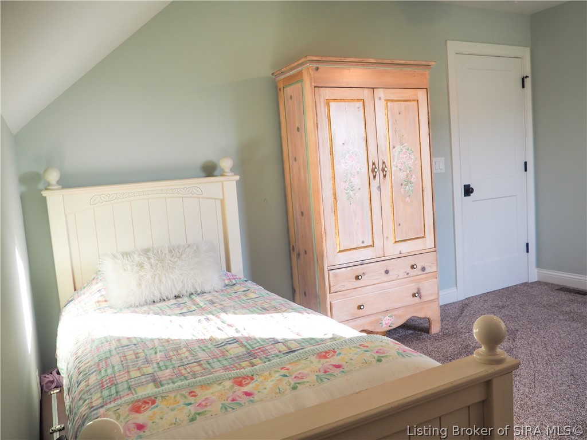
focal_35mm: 28
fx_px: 475
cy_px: 220
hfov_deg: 63.4
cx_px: 294
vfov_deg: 49.7
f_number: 4
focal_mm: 14
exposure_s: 1/80
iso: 200
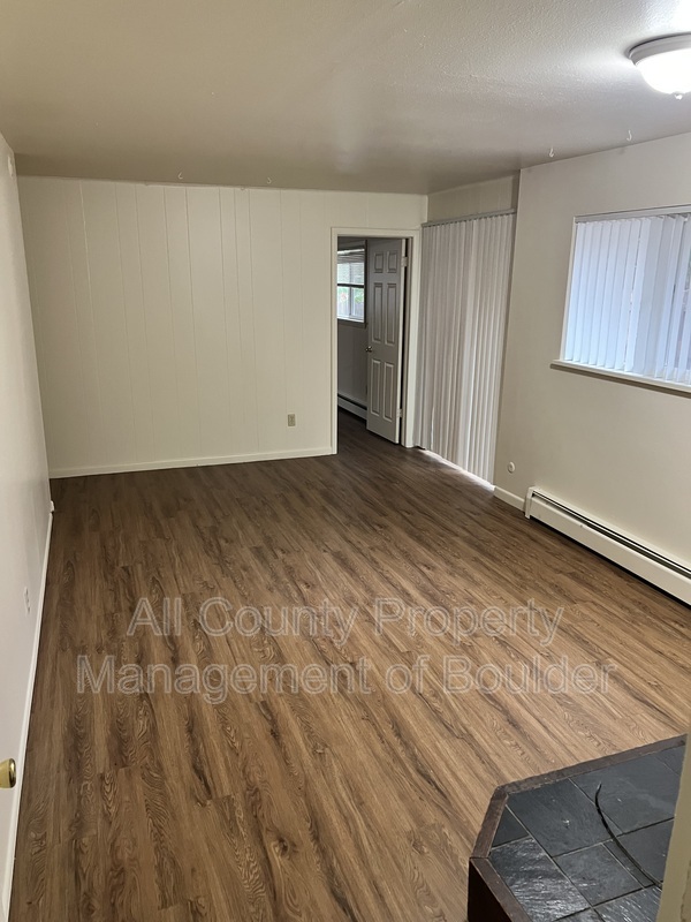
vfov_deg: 67.3
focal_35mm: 26
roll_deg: -0.6
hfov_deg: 53.1
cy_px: 461
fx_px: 692
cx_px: 346
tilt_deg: -13.3
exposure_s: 1/60
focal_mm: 5.7
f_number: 1.5
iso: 500
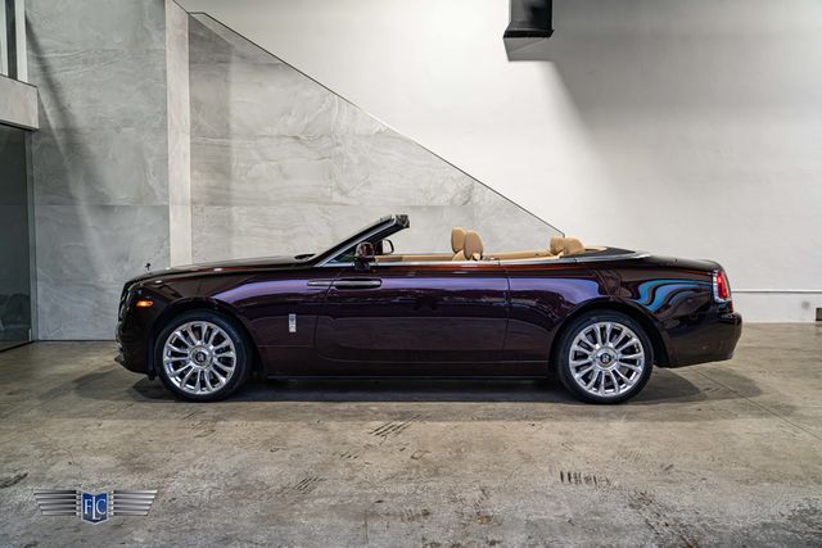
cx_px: 411
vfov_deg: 42.3
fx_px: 708
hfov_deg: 60.3
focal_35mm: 31
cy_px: 274
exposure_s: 1/80
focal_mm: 31
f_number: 4
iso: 1250
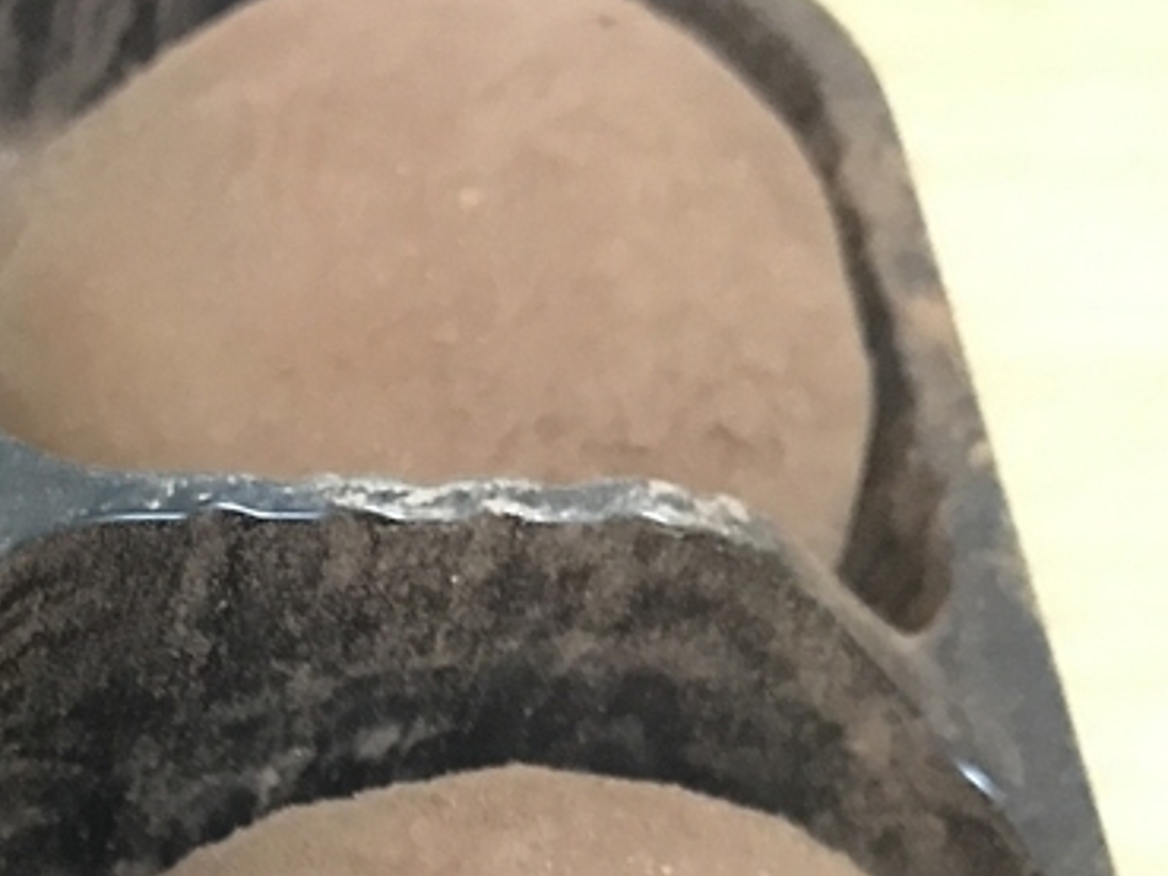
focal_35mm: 91
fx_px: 3071
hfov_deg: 20.3
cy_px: 1199
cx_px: -209
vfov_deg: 15.3
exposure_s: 1/4
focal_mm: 3.99
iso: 125
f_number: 1.8
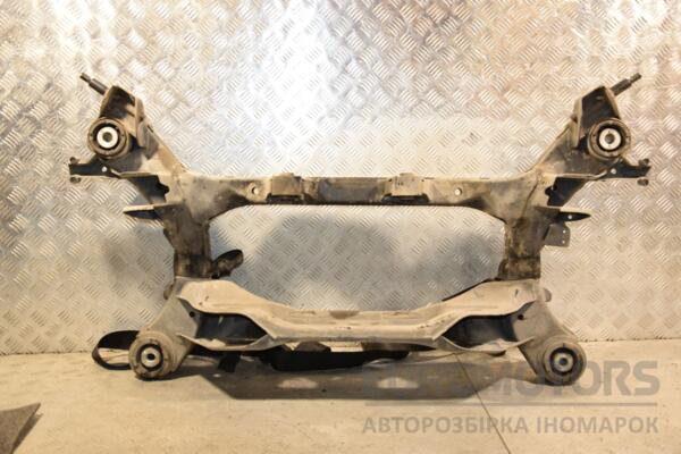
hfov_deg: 43.6
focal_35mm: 45
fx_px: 851
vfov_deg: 29.9
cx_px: 340
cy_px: 227
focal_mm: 30
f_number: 5
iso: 800
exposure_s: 1/160
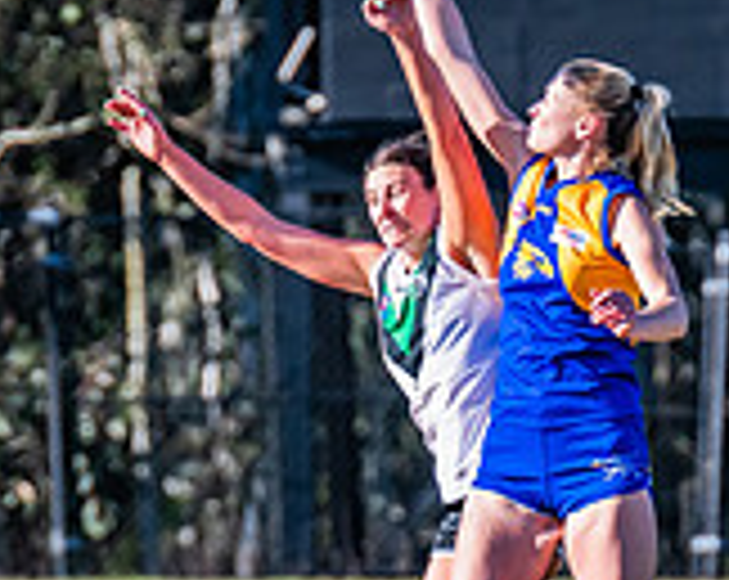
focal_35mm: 1744
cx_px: 352
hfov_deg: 1.1
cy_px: 655
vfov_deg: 0.9
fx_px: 37560
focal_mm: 420
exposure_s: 1/1250
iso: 640
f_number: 7.1
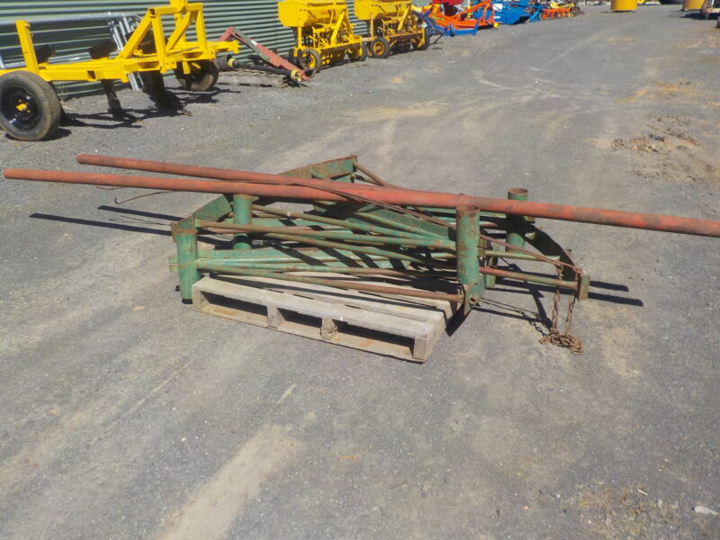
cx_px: 360
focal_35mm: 30
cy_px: 270
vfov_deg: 46.8
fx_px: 624
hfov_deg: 60.0
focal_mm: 4.1
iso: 125
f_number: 3.3
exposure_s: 1/1250
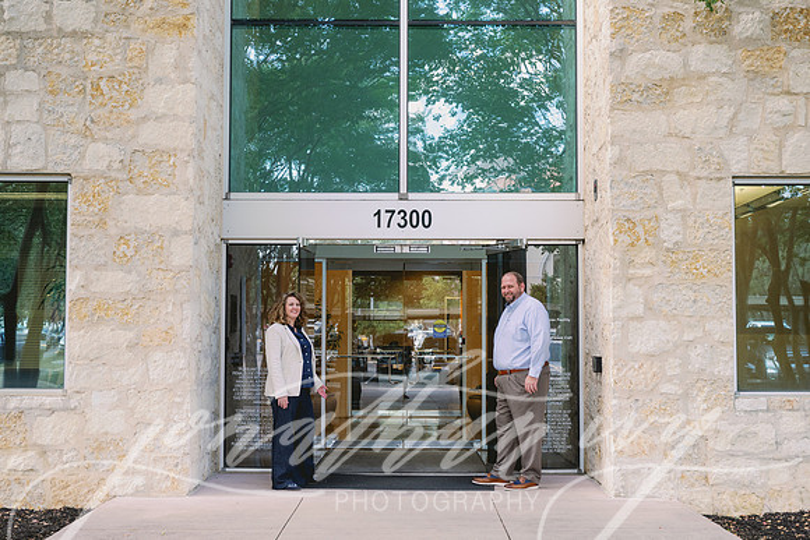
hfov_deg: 37.5
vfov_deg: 25.5
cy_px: 270
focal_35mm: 53
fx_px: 1193
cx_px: 405
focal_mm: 53
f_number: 5
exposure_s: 1/125
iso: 640
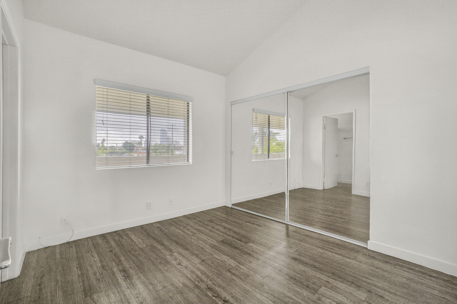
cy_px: 152
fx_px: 190
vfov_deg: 77.3
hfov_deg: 100.4
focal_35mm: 15
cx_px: 228
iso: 100
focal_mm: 10
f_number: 8
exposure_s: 1/60
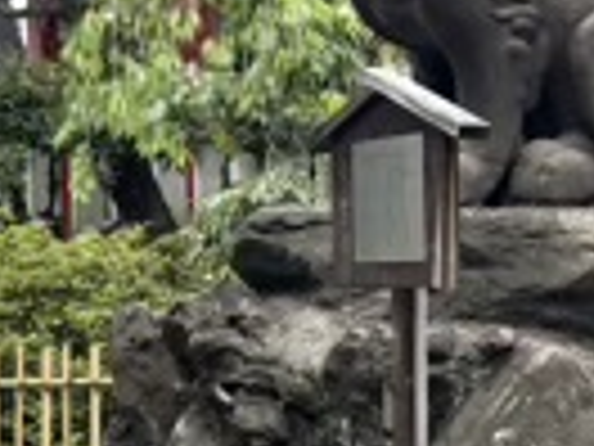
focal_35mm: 138
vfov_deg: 10.7
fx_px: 2368
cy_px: 20
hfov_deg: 12.7
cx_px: -558
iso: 50
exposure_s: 1/1344
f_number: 1.6
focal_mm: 5.96
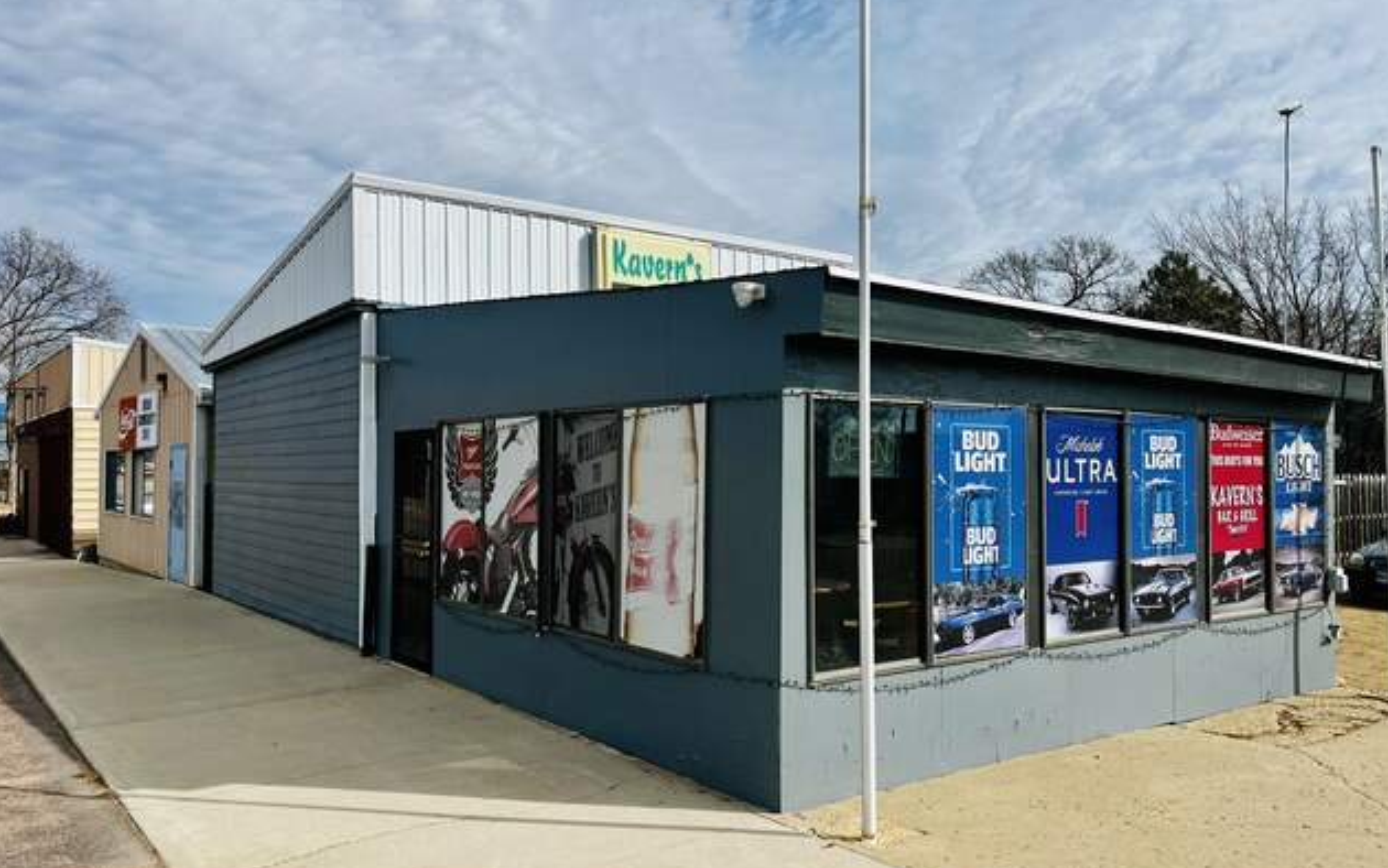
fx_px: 1059
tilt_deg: +0.7
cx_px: 694
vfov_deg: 44.6
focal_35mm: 28
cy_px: 443
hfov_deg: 66.5
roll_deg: +1.0
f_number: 1.6
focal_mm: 5.1
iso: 50
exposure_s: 1/5076
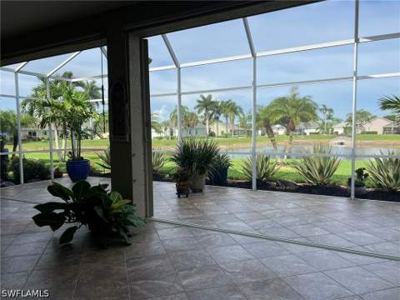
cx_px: 200
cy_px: 150
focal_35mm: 26
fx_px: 300
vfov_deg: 53.1
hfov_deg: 67.3
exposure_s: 1/1869
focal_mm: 5.7
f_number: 1.5
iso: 50
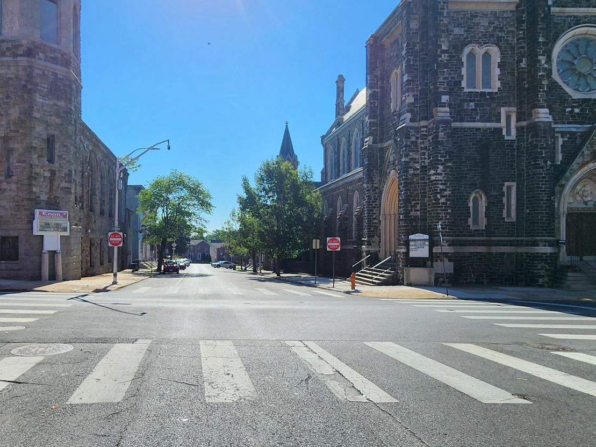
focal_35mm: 24
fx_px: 413
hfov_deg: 69.7
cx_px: 204
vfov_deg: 56.7
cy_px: 244
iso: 50
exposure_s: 1/3399
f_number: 2.2
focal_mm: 2.2
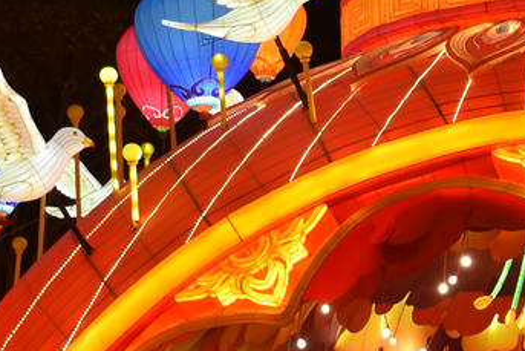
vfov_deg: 11.6
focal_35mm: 118
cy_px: 185
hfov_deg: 16.6
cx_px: 633
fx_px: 1721
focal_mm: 20
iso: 320
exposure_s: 1/30
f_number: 3.5
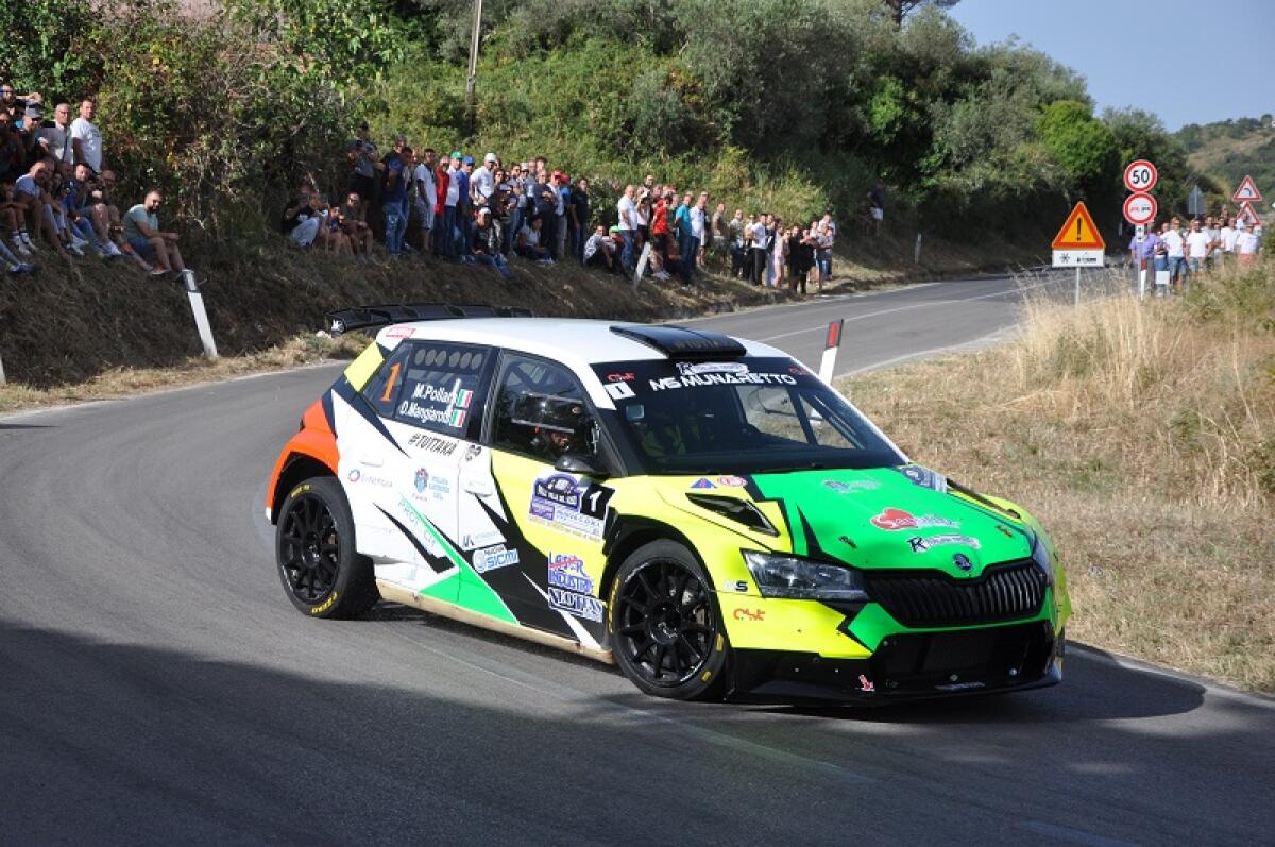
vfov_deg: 13.8
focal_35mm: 99
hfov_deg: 20.6
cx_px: 638
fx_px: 3502
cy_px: 424
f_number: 7.1
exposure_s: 1/1600
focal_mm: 66
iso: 400
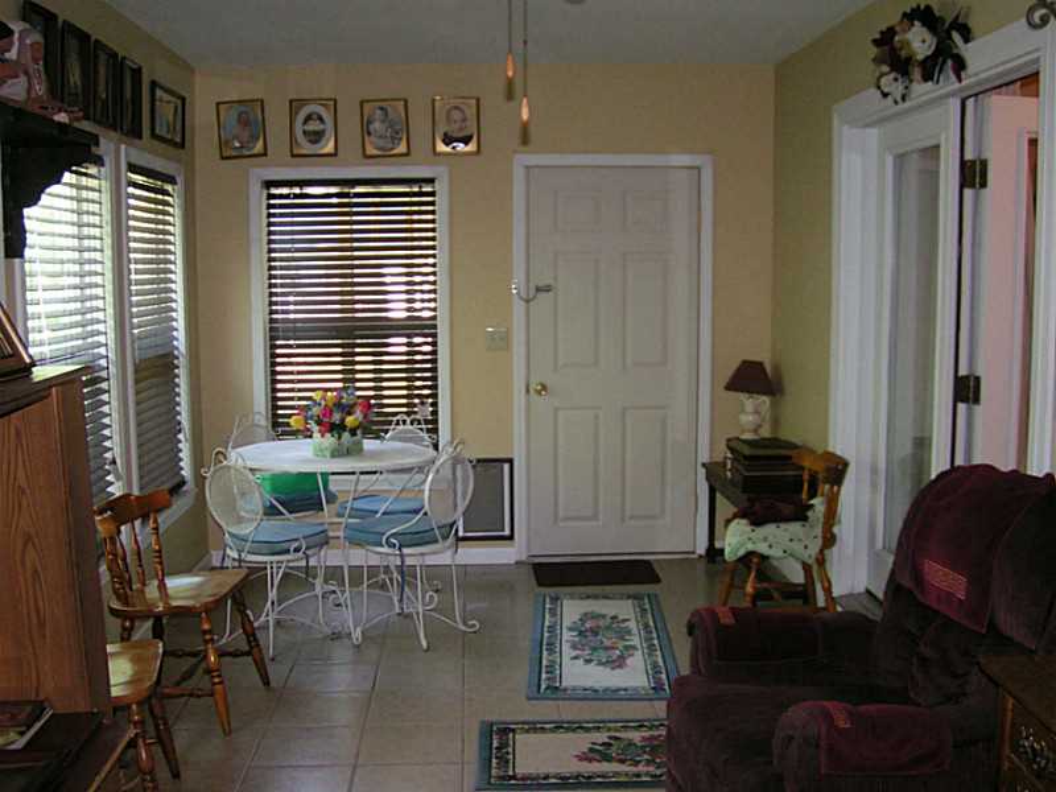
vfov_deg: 37.7
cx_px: 528
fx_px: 1159
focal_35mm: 38
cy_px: 396
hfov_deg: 49.0
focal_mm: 5.8
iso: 200
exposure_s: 1/40
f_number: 2.8
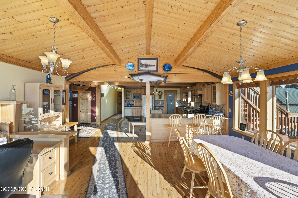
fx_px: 116
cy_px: 99
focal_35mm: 14
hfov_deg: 104.3
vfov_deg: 81.1
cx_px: 149
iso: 400
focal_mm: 14
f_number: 8
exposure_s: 1/125
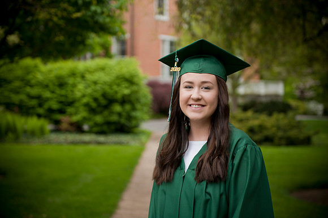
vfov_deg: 21.9
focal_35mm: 62
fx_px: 565
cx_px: 164
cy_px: 109
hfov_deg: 32.4
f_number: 3.2
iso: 160
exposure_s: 1/100
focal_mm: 62
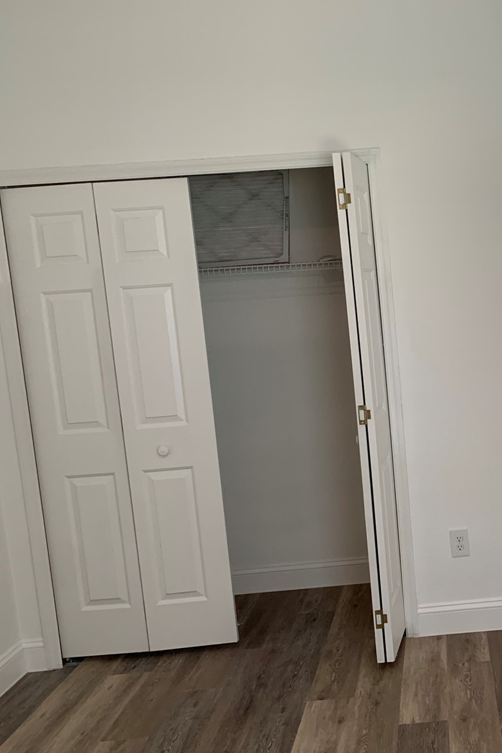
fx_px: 773
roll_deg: +4.1
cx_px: 468
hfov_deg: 33.7
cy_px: 382
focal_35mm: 37
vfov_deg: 51.9
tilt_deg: -7.5
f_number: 1.8
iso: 80
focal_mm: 4.25
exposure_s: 1/42
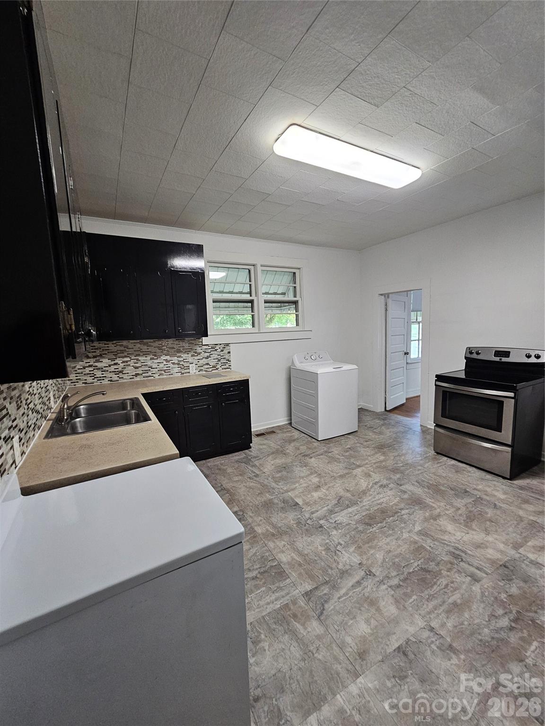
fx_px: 273
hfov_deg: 89.9
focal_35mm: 13
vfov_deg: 106.2
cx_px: 272
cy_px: 363
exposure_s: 1/40
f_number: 2.2
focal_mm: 2.2
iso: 320
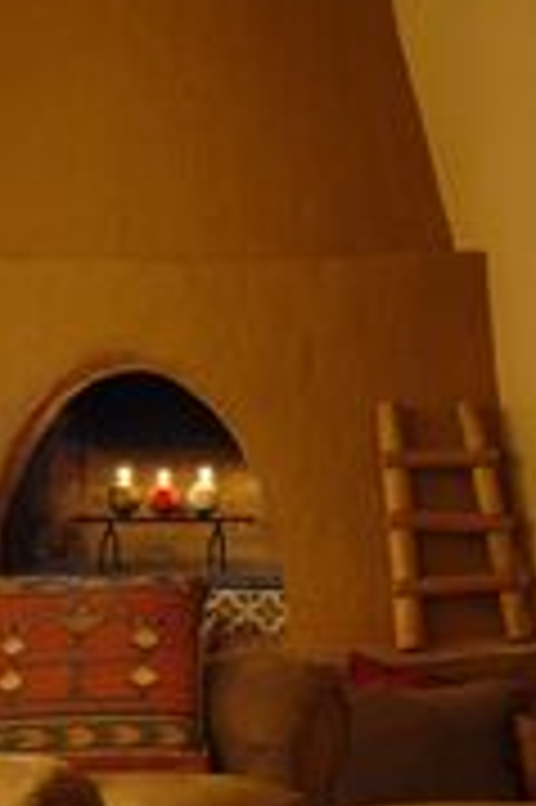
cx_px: 392
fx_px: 2014
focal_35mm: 90
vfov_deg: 22.6
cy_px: 513
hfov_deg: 15.1
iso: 200
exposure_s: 1/8
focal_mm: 7
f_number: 2.9
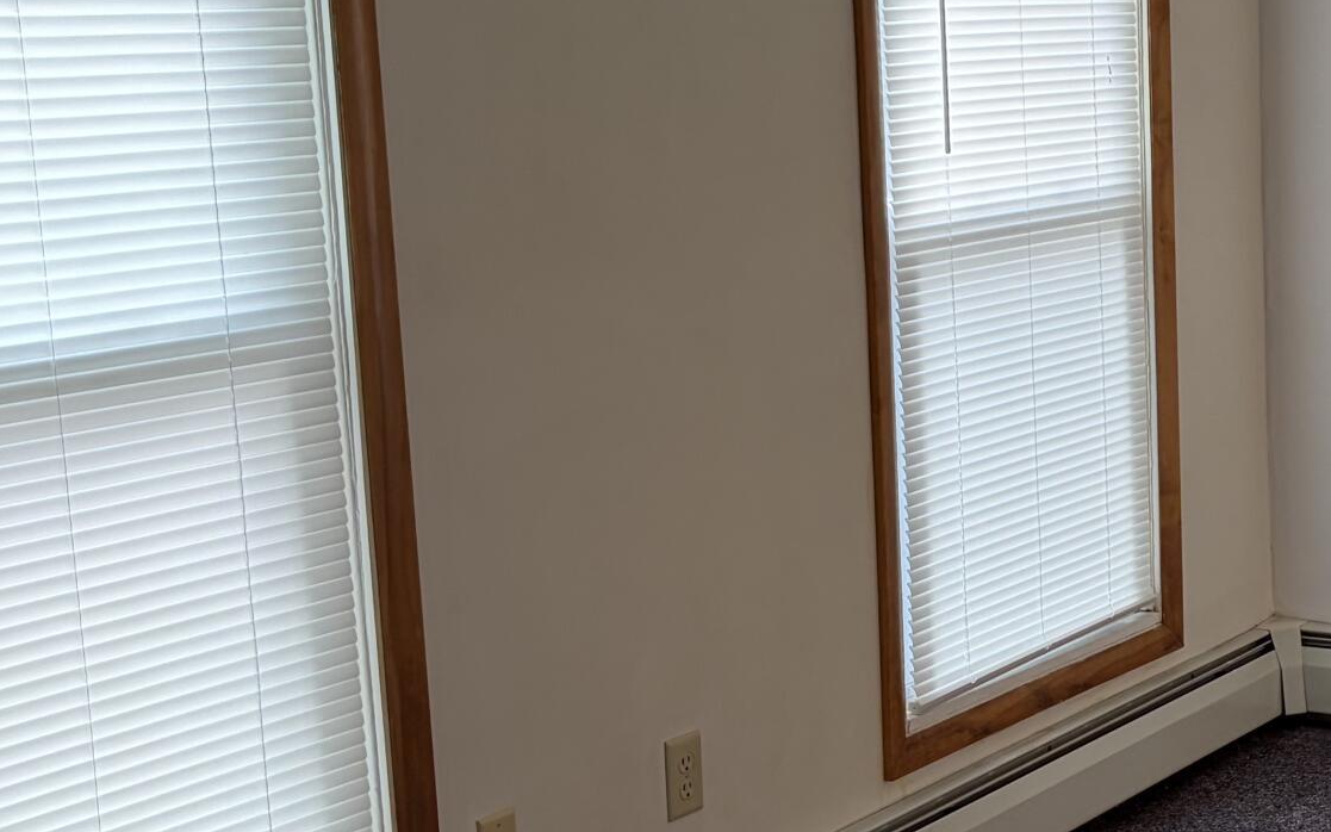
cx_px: 1310
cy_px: 458
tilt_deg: -10.4
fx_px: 2684
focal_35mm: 74
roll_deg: +1.3
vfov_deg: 17.6
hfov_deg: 26.5
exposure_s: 1/120
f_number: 1.6
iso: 64
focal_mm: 5.96
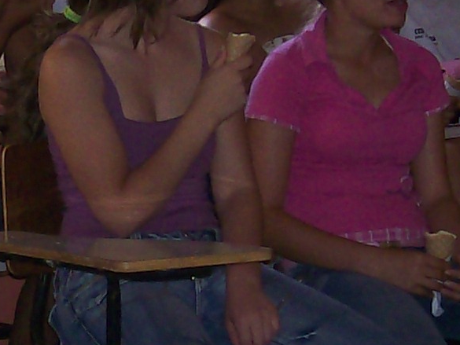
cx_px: -111
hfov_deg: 10.3
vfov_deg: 7.8
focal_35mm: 189
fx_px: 2512
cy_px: 284
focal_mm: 6
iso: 80
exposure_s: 1/64
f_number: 2.7
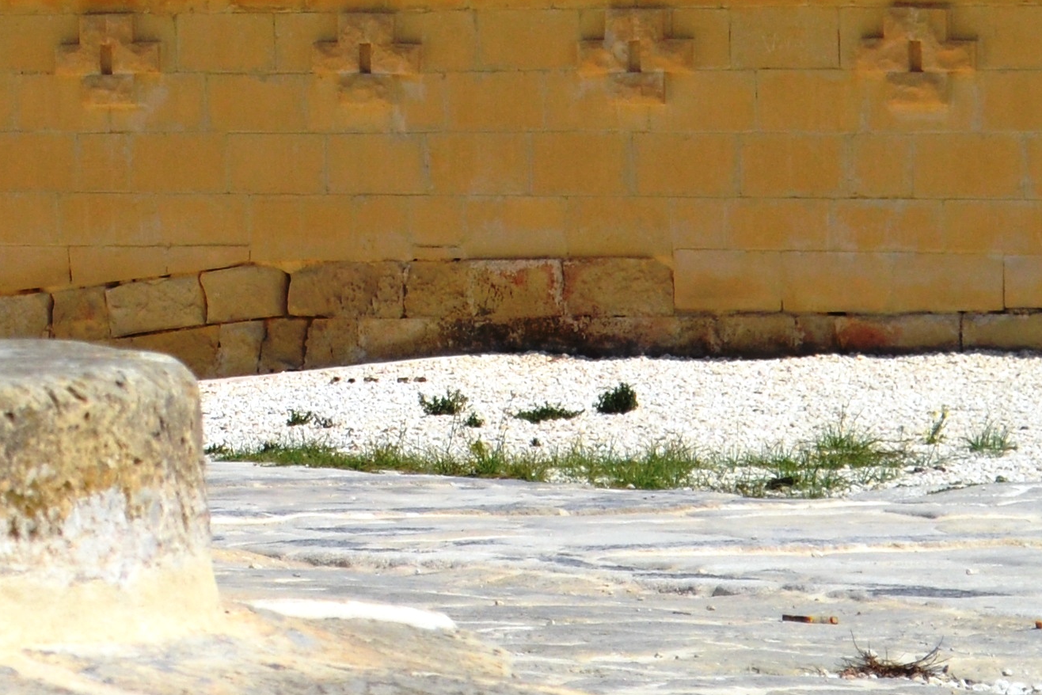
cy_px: -277
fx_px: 7787
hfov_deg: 7.4
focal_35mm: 269
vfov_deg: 5.1
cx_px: -882
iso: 360
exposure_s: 1/2000
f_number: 8
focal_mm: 48
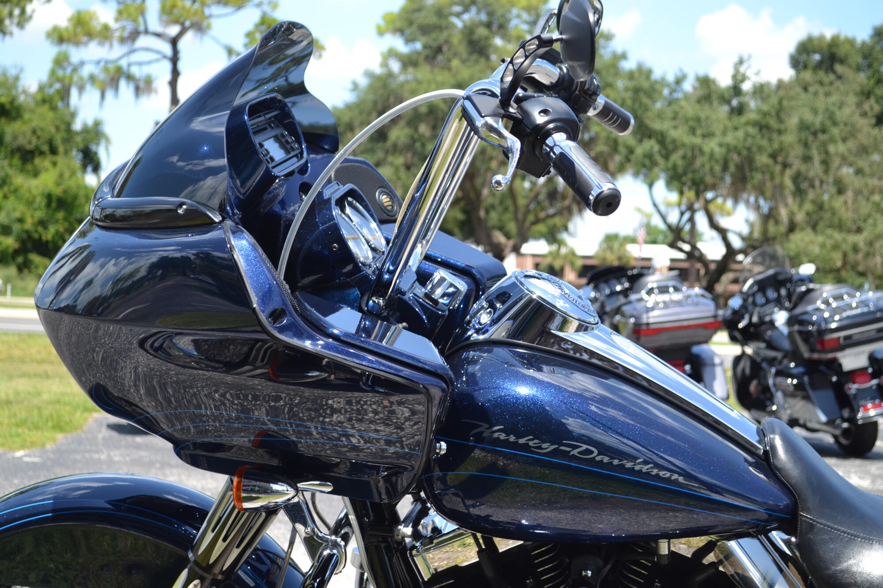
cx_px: 442
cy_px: 294
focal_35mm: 66
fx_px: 1619
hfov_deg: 30.5
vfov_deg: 20.6
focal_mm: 44
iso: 100
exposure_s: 1/160
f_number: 6.3
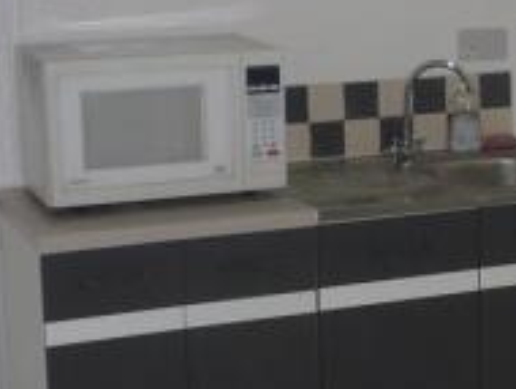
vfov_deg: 13.5
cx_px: 543
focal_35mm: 110
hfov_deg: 17.4
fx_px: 1642
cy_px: 170
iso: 160
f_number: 3.7
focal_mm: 6.4
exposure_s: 1/60
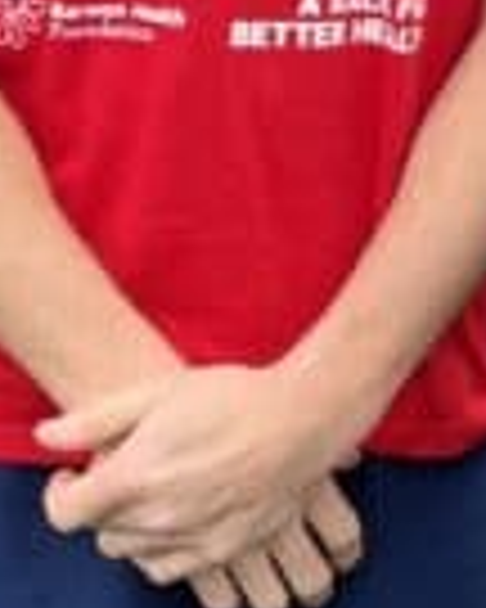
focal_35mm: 193
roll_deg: +0.6
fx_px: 3470
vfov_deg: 9.6
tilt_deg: -0.3
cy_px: -378
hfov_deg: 7.6
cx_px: 1040
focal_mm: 5.7
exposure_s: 1/521
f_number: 1.5
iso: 50
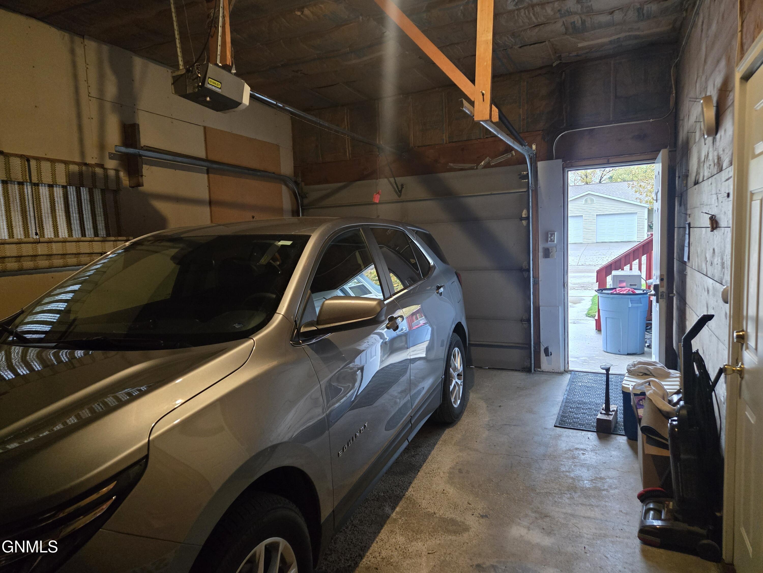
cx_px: 382
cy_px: 286
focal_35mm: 23
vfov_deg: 58.9
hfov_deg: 73.9
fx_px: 507
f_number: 1.8
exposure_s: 1/60
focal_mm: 5.4
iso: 1250
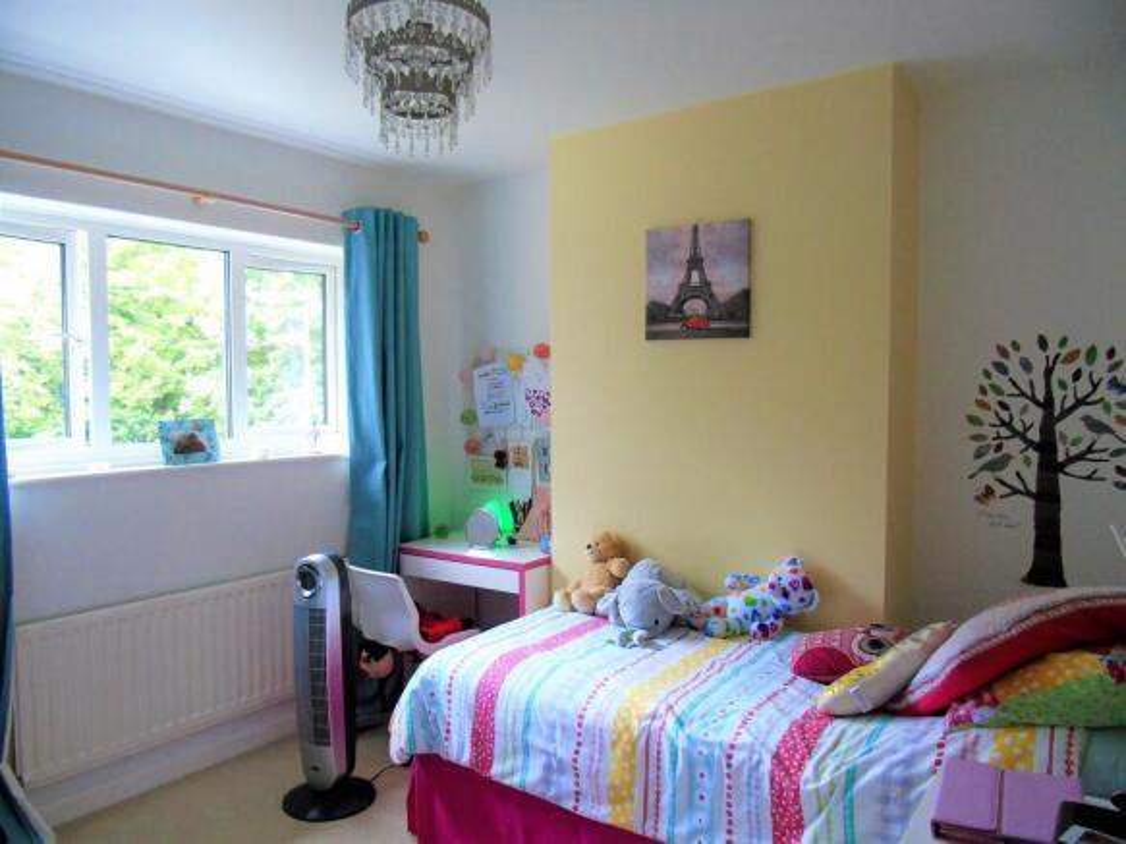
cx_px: 563
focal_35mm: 25
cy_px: 422
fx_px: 813
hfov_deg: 69.4
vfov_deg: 54.9
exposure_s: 1/25
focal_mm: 4.4
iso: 400
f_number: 3.4
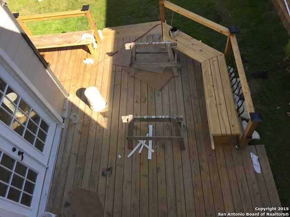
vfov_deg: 48.2
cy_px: 108
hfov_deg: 61.7
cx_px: 145
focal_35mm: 29
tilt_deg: -57.9
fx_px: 243
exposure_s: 1/807
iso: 32
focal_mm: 4.15
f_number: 2.2
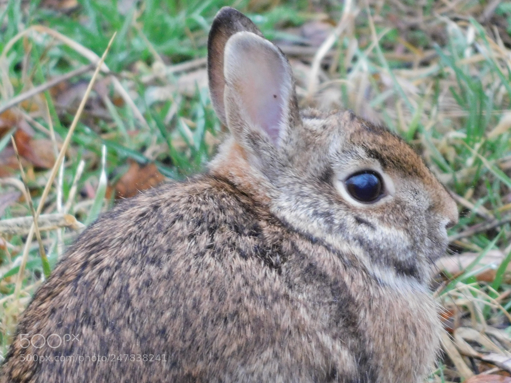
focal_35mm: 914
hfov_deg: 2.2
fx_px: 13492
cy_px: 192
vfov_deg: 1.6
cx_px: 256
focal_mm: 160
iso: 800
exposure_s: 1/25
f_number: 6.5
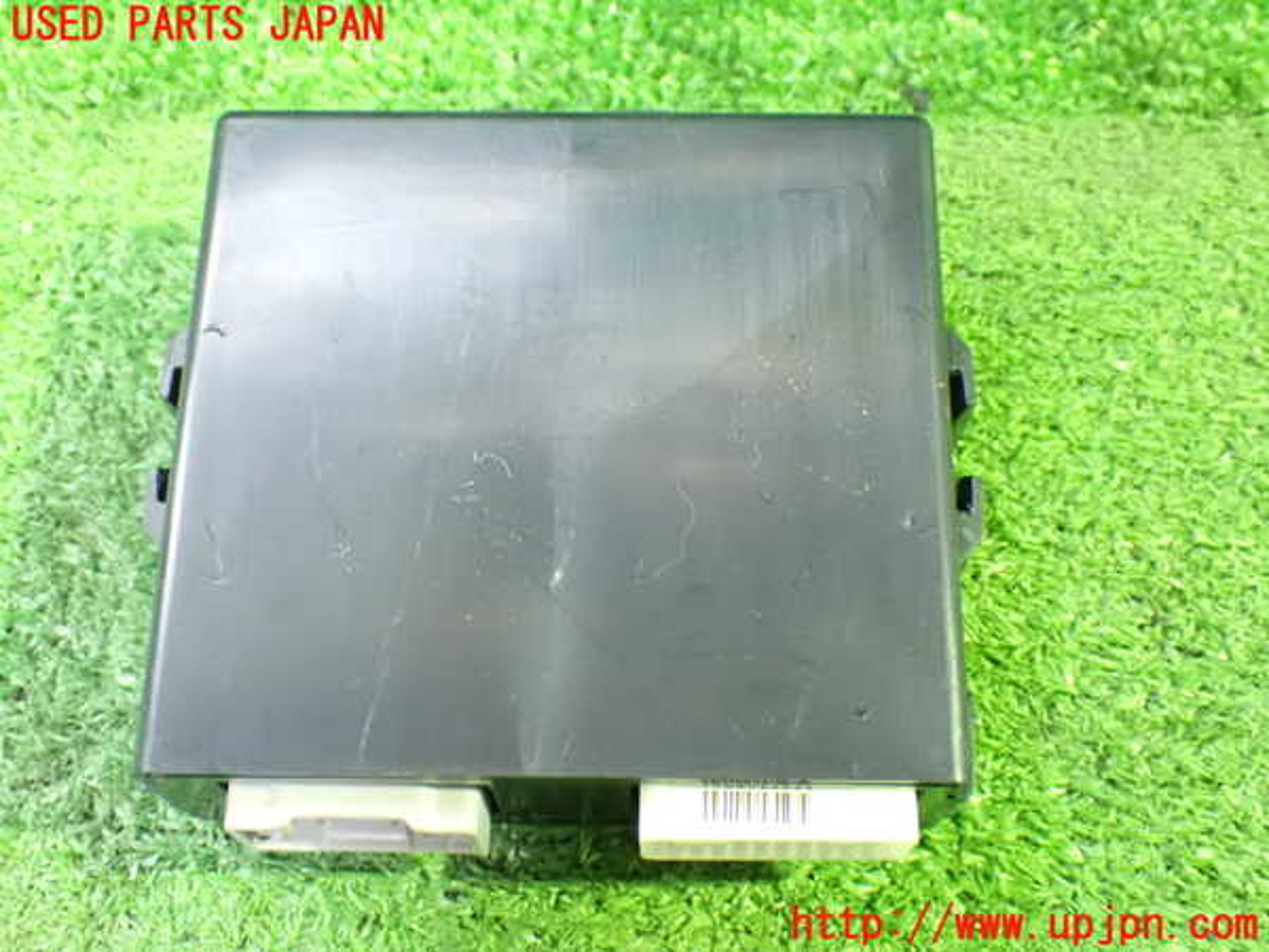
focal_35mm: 44
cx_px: 634
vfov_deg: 32.9
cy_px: 476
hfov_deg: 42.9
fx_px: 1613
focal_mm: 7.84
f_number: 2.9
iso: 1600
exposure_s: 1/20
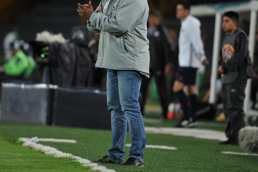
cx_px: 99
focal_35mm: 624
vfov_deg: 2.2
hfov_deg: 3.3
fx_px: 4469
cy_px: 51
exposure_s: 1/640
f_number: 4
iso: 1600
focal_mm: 400
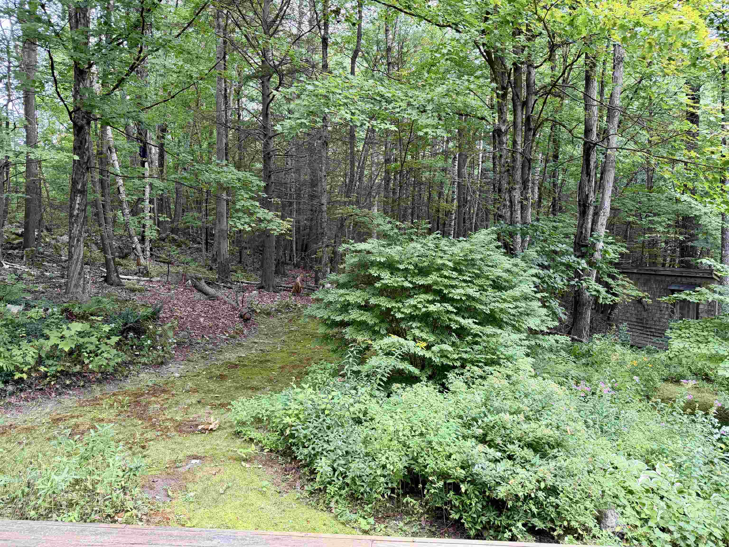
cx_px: 364
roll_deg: -0.3
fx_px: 505
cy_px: 274
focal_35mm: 24
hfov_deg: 71.6
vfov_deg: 56.8
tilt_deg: -3.1
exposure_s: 1/63
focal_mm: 6.76
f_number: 1.78
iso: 200
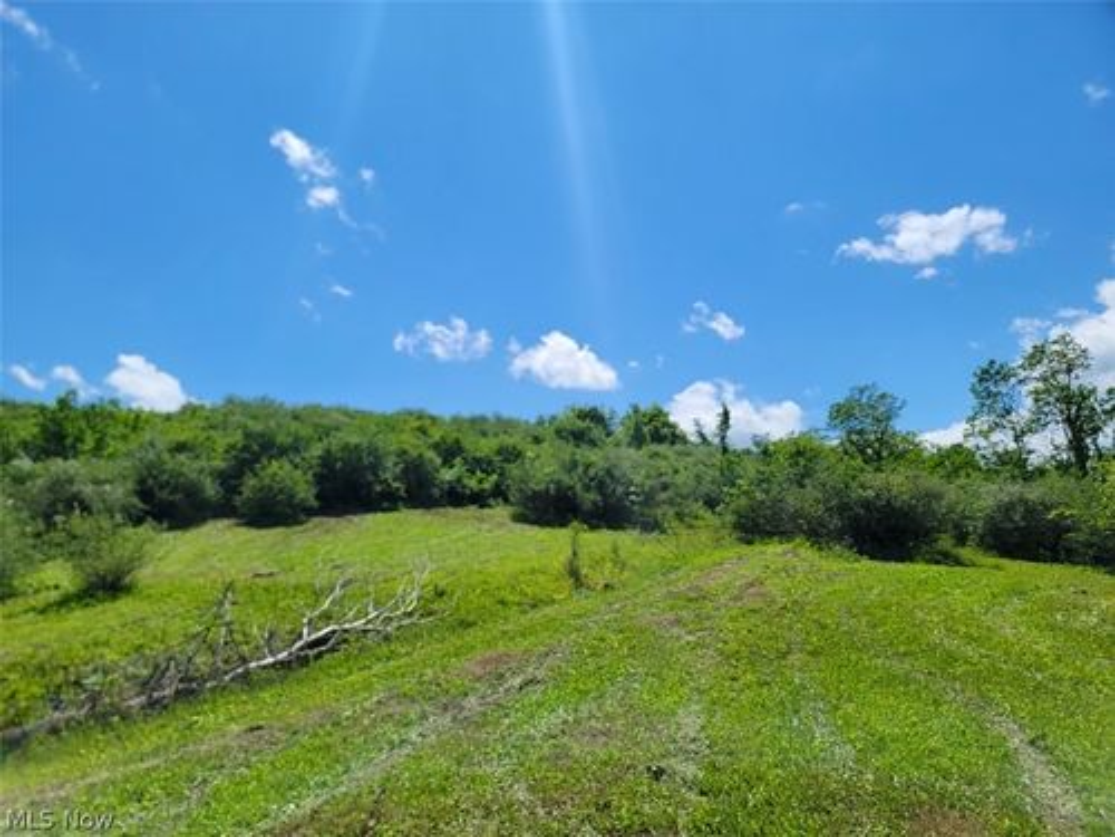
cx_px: 558
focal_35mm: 24
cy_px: 418
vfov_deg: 56.8
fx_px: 773
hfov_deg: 71.6
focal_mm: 6.7
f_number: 1.8
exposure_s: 1/1894
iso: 16
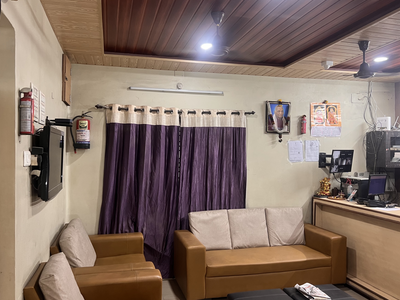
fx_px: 347
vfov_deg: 46.8
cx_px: 213
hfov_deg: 59.9
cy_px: 154
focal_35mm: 30
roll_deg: +0.1
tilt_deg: -0.5
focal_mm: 5.7
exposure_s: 1/50
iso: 125
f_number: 1.5
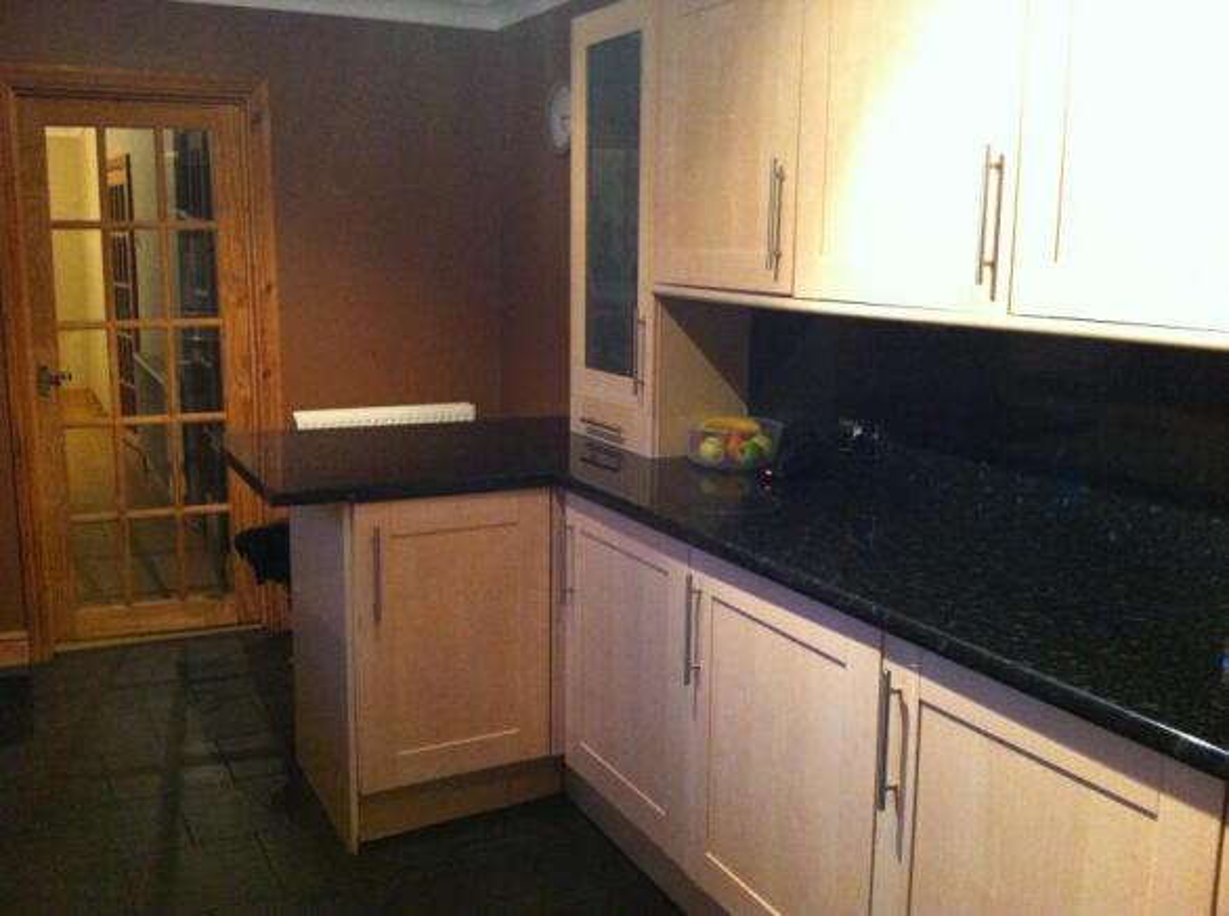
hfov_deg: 52.7
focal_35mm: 35
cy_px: 458
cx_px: 614
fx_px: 1240
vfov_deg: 40.6
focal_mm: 3.85
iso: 640
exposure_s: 1/17
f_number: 2.8
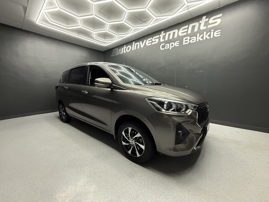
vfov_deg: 85.7
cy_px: 101
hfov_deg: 102.1
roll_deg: +0.3
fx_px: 109
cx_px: 134
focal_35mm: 14
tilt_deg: -7.3
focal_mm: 2.22
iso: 320
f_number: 2.2
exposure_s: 1/100
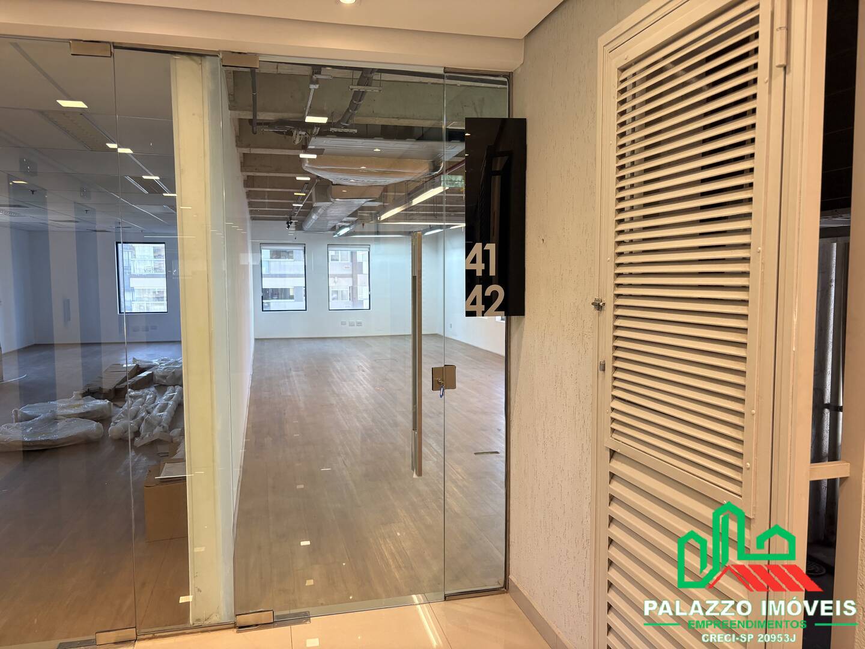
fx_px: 650
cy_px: 324
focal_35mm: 26
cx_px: 432
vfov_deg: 53.1
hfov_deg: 67.3
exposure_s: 1/60
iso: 125
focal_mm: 5.96
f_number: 1.6
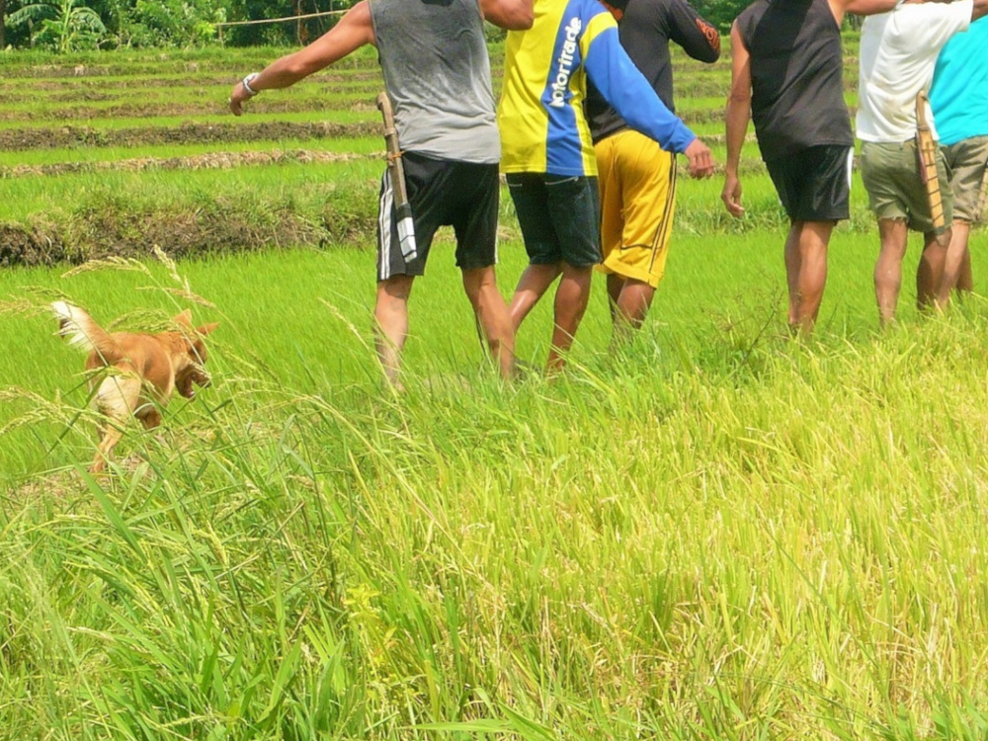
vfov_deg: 7.5
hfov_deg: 10.0
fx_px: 5651
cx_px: 715
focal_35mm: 198
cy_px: 147
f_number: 5.1
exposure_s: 1/250
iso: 100
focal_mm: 16.5
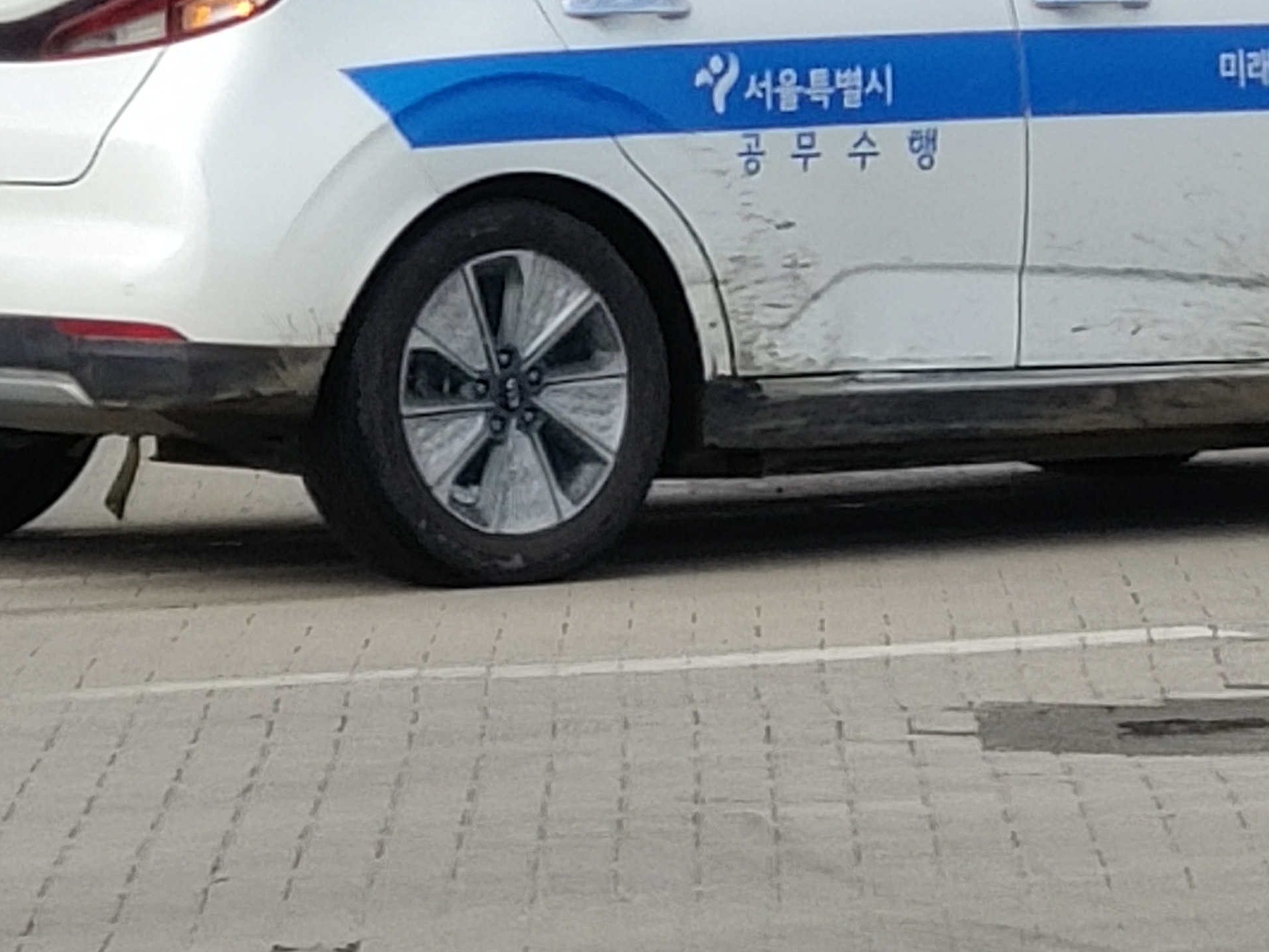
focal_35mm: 360
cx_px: 1019
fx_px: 13199
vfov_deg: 4.1
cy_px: 226
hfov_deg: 5.5
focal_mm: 5.88
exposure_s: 1/543
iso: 50
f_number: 2.4
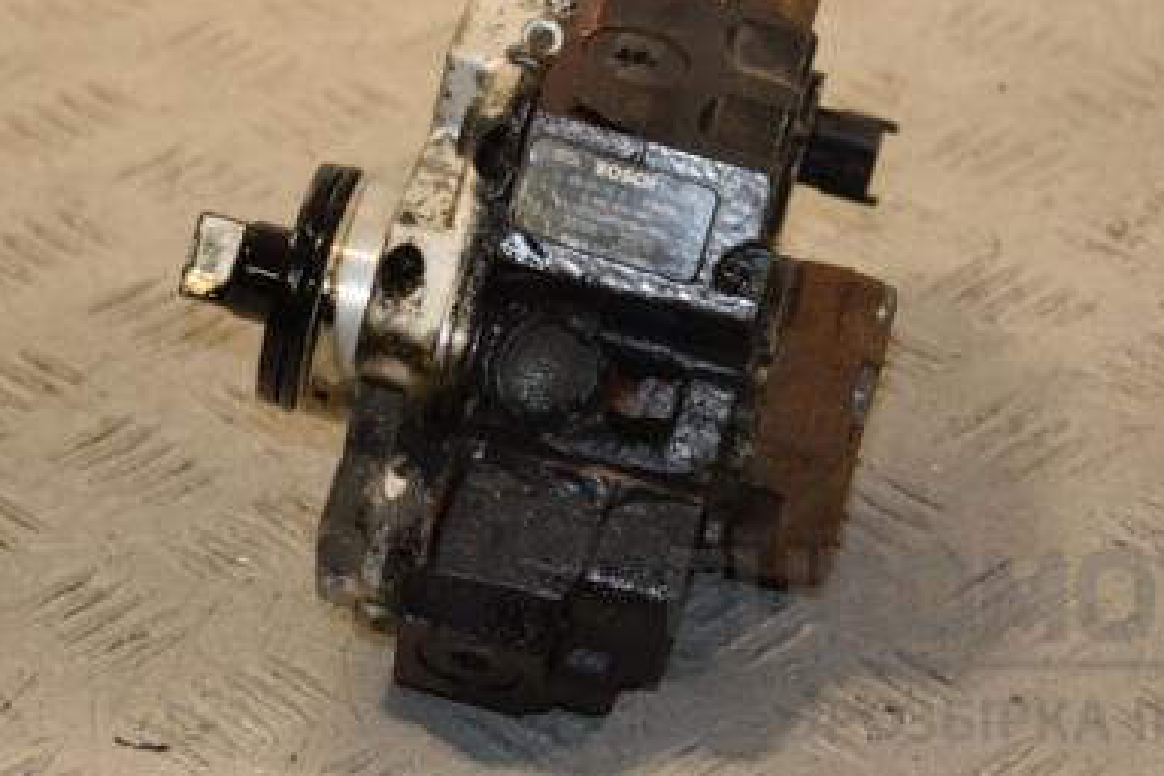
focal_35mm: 164
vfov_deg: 8.4
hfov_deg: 12.5
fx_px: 5302
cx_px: 609
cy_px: 191
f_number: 5.6
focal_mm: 70
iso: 800
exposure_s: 1/200
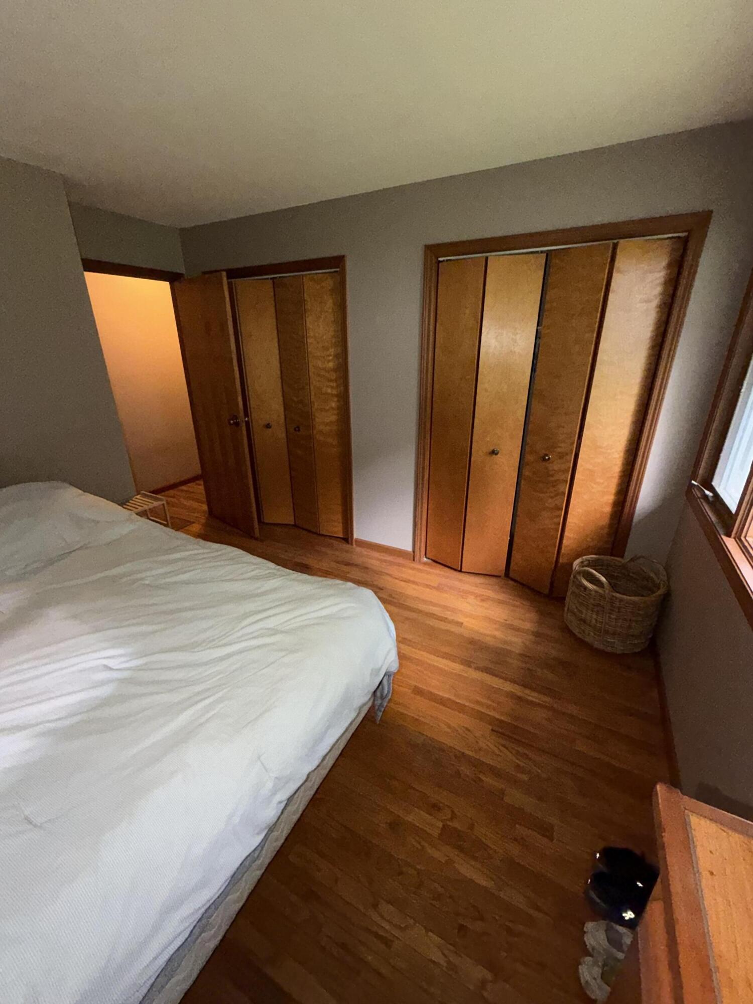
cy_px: 502
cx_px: 376
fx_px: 406
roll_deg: +0.1
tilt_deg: -21.6
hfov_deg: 85.7
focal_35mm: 14
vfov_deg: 102.1
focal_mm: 2.22
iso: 320
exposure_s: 1/60
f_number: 2.2
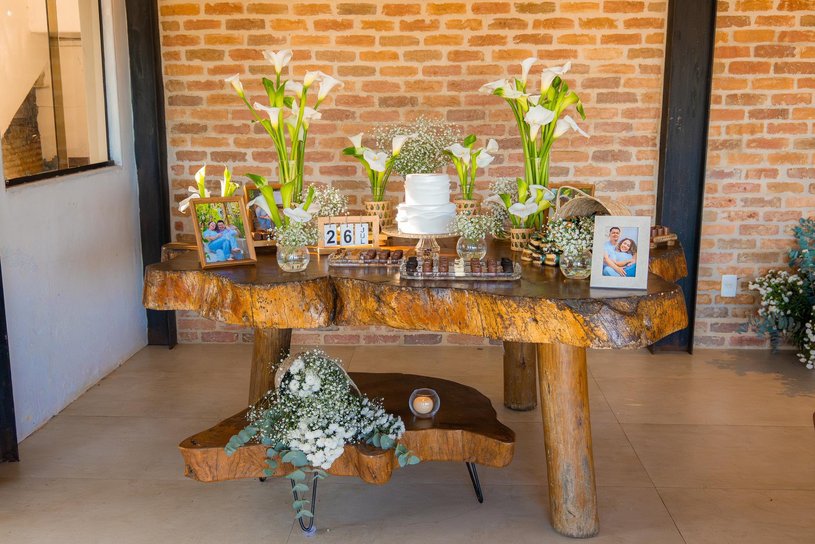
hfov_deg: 53.1
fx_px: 816
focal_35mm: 36
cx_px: 408
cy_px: 272
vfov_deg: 36.8
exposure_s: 1/200
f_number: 4.2
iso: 2500
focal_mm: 24
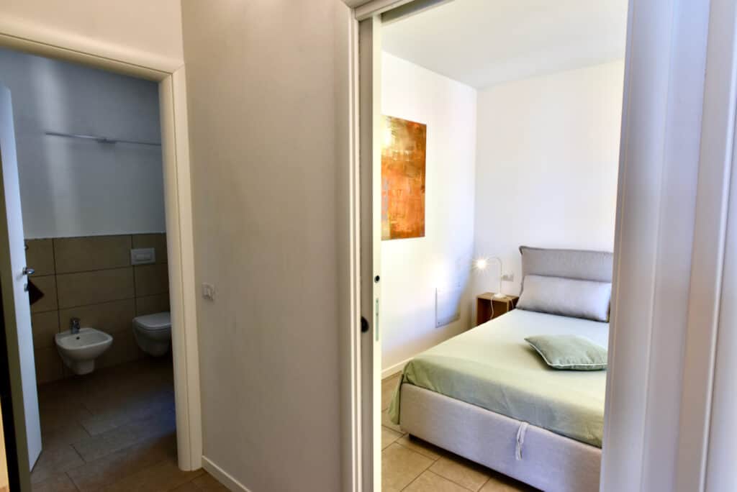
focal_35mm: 20
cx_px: 368
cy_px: 246
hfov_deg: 83.9
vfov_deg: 62.0
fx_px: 410
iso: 400
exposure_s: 1/5
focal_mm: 20
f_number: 16
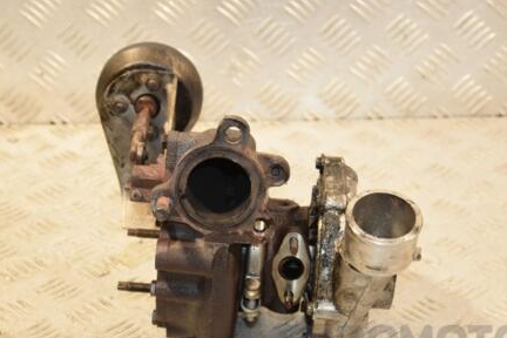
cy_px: 187
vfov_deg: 13.7
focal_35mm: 100
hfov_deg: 20.4
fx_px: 1408
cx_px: 256
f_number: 5.6
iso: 800
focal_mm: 48
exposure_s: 1/200
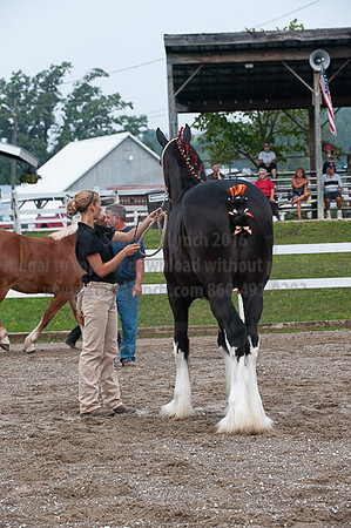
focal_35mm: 130
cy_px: 264
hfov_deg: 10.5
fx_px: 1906
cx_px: 176
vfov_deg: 15.8
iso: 800
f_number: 5.6
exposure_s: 1/1000
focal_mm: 130
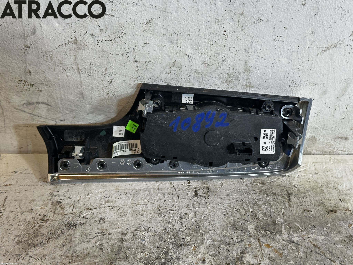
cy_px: 132
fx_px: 489
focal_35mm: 48
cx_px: 176
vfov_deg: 30.3
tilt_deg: -35.4
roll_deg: -1.7
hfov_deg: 39.7
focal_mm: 6.86
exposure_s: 1/50
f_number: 1.78
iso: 125
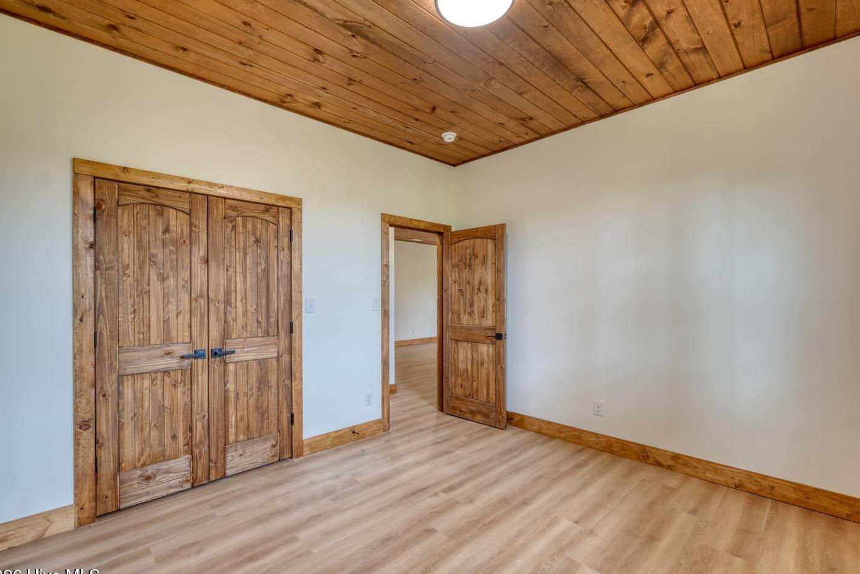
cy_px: 298
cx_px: 426
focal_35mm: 16
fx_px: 382
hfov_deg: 96.7
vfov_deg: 73.7
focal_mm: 10
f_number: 9
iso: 100
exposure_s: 1
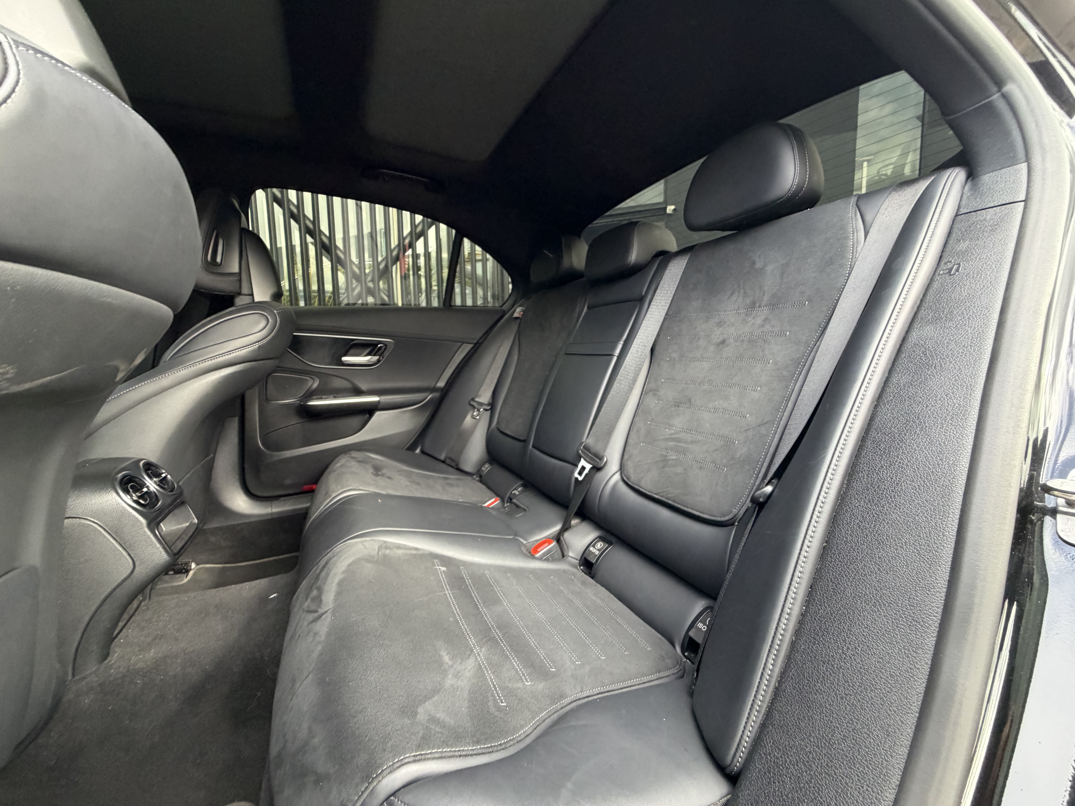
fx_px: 435
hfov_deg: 102.1
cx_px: 538
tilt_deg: -5.1
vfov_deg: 85.7
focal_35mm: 14
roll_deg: +1.5
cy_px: 403
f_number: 2.2
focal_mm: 2.22
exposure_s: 1/98
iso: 320
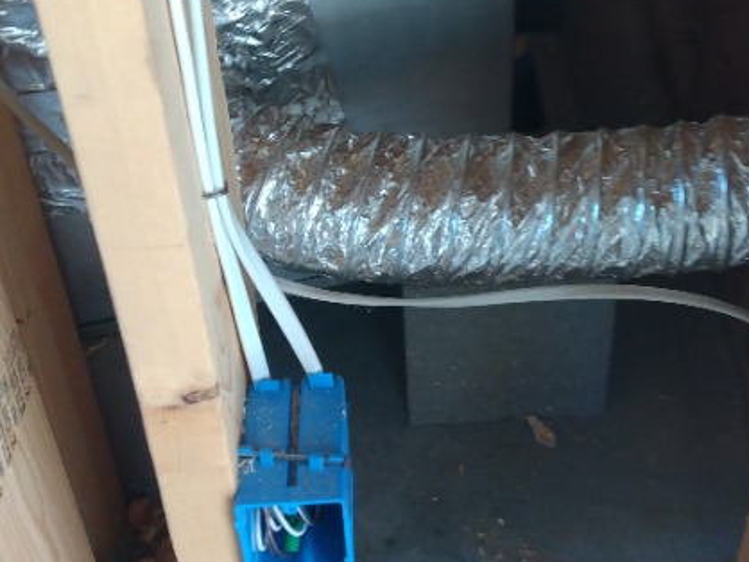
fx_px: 953
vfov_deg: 32.7
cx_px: 452
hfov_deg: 42.7
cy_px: 206
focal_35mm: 44
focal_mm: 3.54
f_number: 2
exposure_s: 1/30
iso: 328
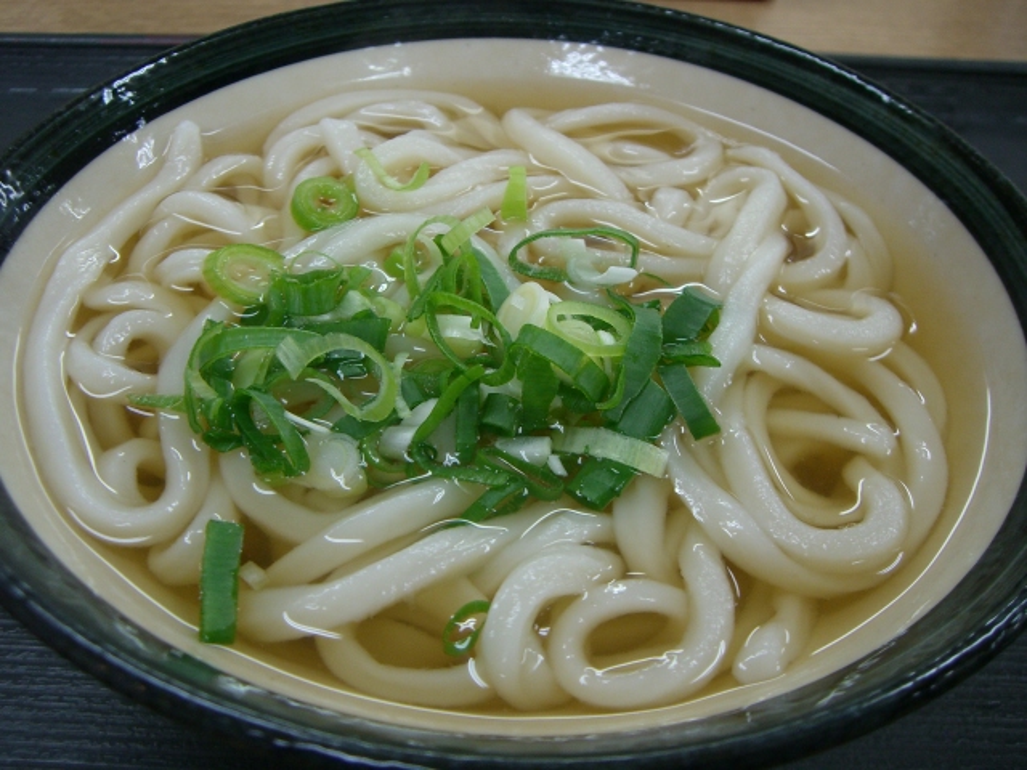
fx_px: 1127
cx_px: 514
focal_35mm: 38
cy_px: 385
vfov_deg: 37.7
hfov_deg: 49.0
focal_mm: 6.2
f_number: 2.7
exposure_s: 1/50
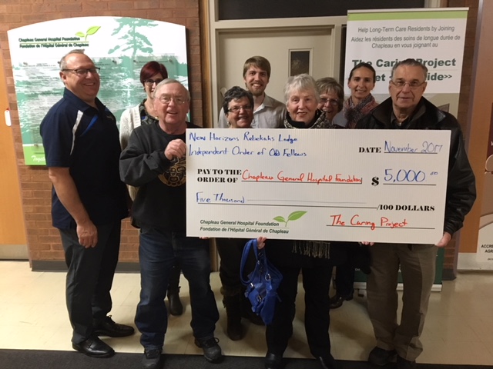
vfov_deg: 48.2
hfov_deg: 61.7
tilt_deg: -13.4
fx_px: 413
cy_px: 184
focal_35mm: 29
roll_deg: +1.6
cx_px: 246
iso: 250
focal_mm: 4.15
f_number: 2.2
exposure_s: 1/15
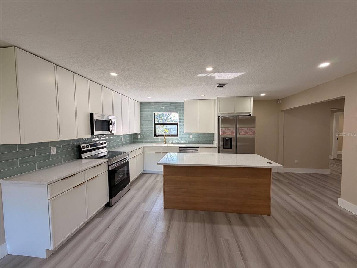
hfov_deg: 102.1
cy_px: 134
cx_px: 178
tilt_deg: -3.6
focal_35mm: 14
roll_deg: +1.2
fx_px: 144
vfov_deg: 85.7
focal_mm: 2.22
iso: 125
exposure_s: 1/121
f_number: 2.2
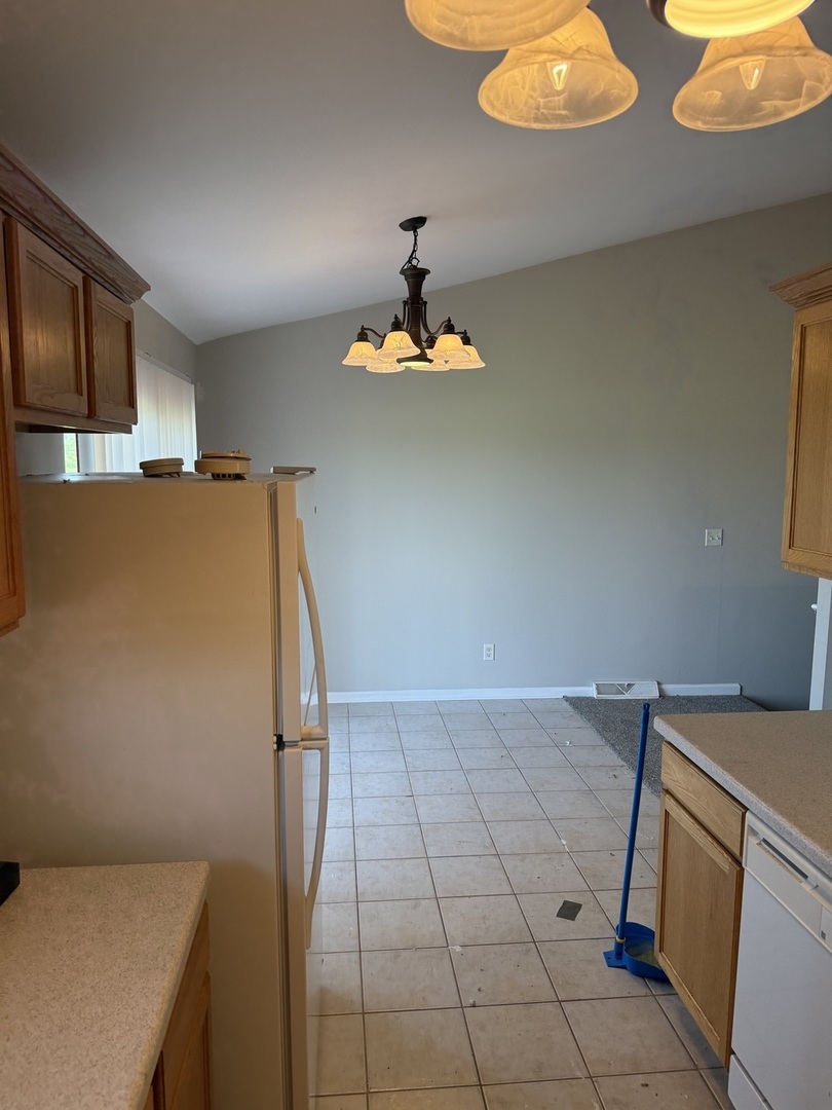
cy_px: 555
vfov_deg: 71.6
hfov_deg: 56.8
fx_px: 769
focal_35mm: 24
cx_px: 416
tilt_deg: -7.3
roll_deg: -0.6
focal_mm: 6.76
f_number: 1.78
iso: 160
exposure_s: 1/194
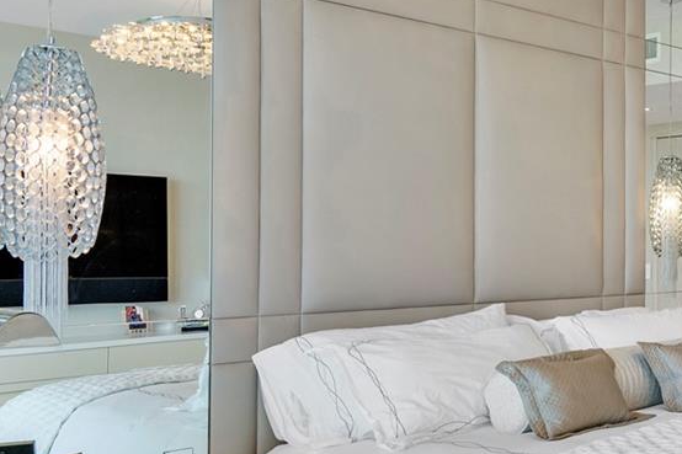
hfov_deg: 33.4
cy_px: 215
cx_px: 747
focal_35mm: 52
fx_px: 985
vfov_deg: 26.0
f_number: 8
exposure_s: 1/60
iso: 320
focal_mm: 18
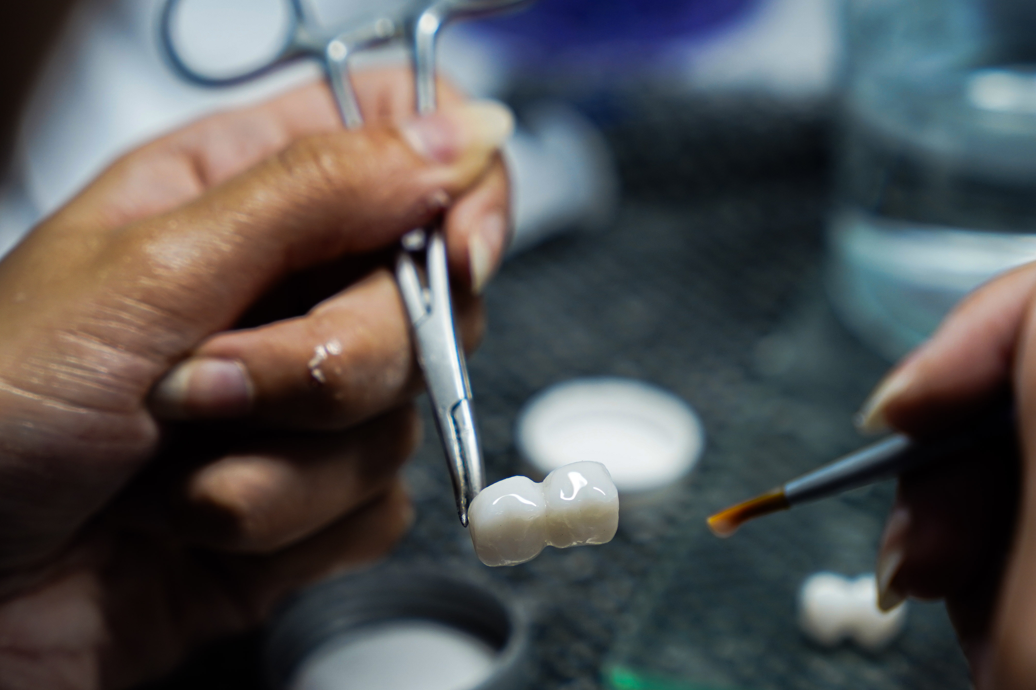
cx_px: 514
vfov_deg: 13.1
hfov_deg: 19.6
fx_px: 2993
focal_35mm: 104
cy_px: 493
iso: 500
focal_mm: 70
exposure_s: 1/200
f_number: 3.5
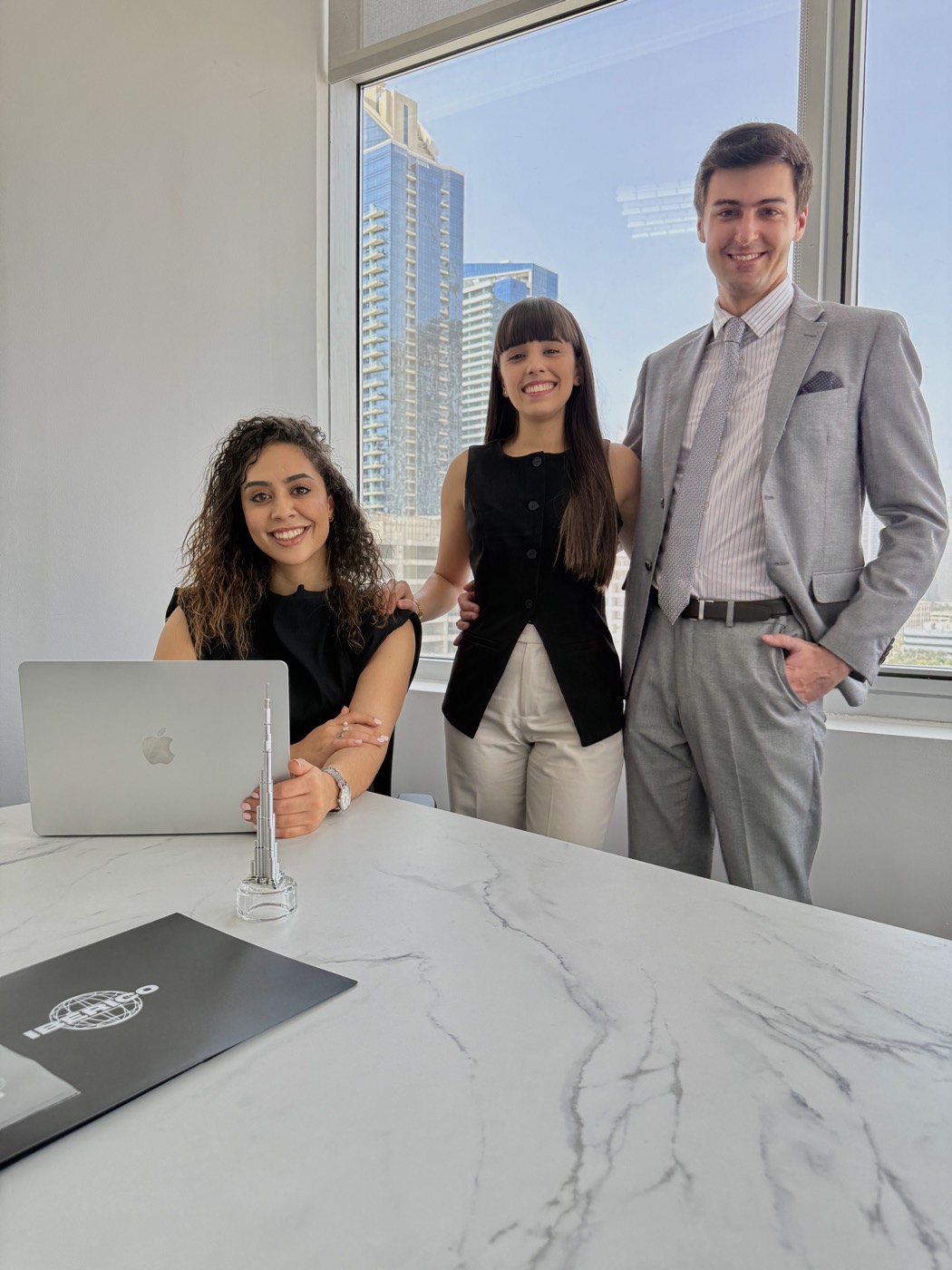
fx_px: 880
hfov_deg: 56.8
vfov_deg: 71.6
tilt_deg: -3.5
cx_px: 476
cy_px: 635
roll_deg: +0.2
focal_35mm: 24
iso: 160
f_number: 1.78
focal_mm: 6.76
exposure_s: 1/127
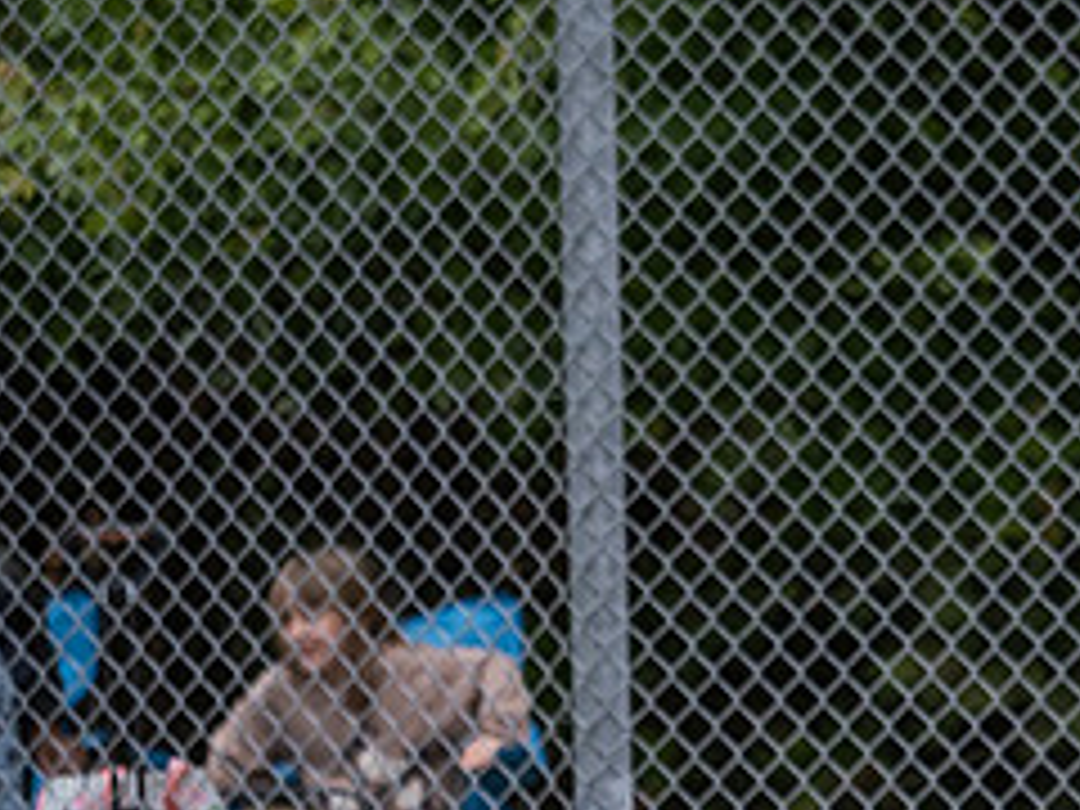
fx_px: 21403
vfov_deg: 2.2
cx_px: 1224
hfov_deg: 2.9
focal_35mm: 686
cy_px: 691
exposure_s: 1/1600
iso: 500
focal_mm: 142
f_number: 2.8
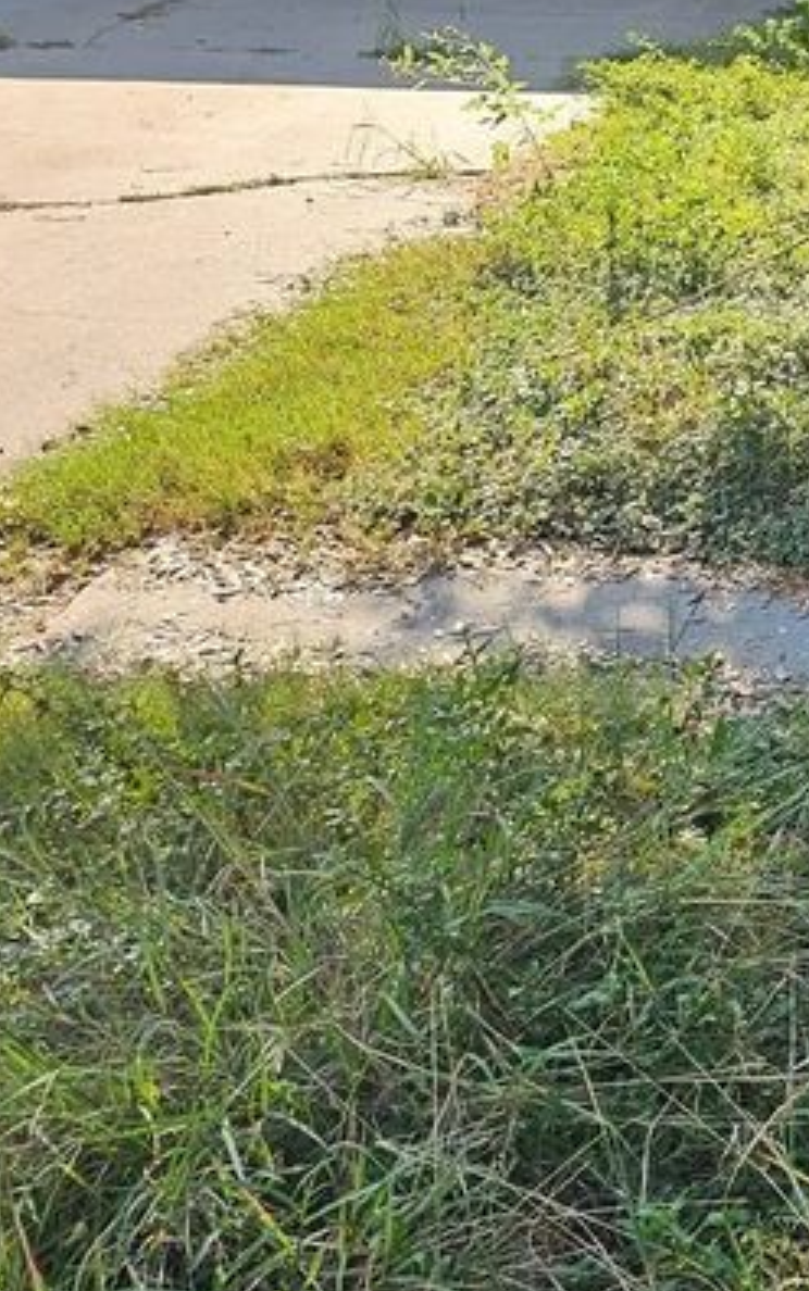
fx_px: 2219
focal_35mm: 63
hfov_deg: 17.5
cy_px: 91
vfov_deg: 30.8
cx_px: 1370
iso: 10
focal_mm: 6.3
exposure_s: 1/220
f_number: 1.7
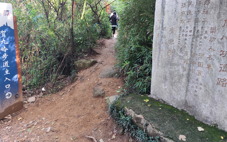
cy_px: 51
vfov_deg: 44.1
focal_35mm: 28
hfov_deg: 66.4
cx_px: 104
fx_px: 173
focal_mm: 6.14
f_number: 1.65
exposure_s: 1/100
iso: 320
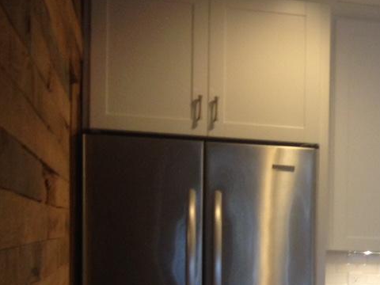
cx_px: 620
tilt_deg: -7.0
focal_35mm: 119
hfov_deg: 15.0
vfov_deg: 12.2
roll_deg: -2.8
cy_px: 323
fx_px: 1306
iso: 50
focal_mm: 4.28
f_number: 2.4
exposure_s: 1/24
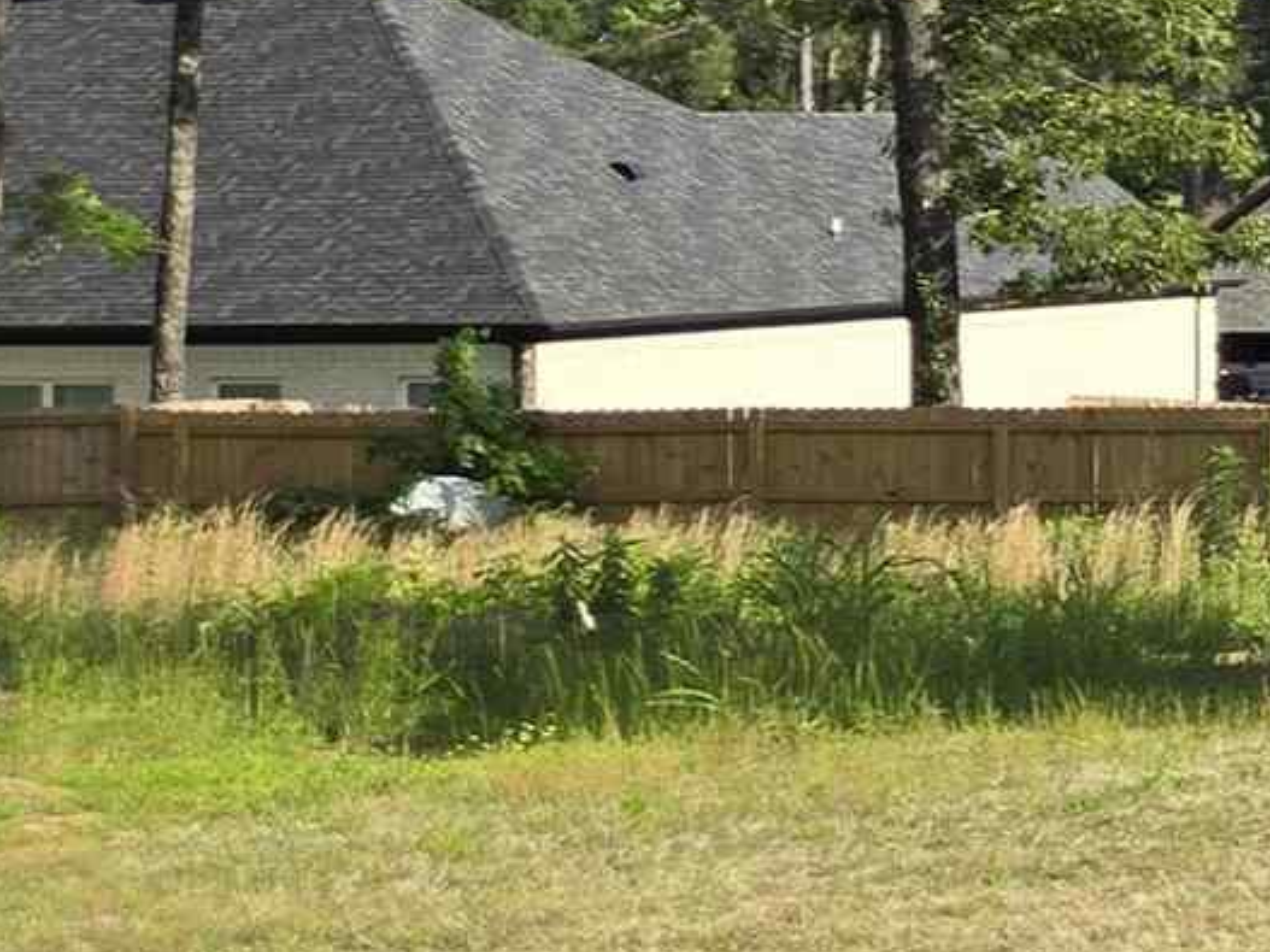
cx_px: 3571
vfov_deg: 11.0
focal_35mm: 134
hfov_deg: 10.9
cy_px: 2
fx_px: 4915
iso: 25
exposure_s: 1/1208
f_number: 1.8
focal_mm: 5.4
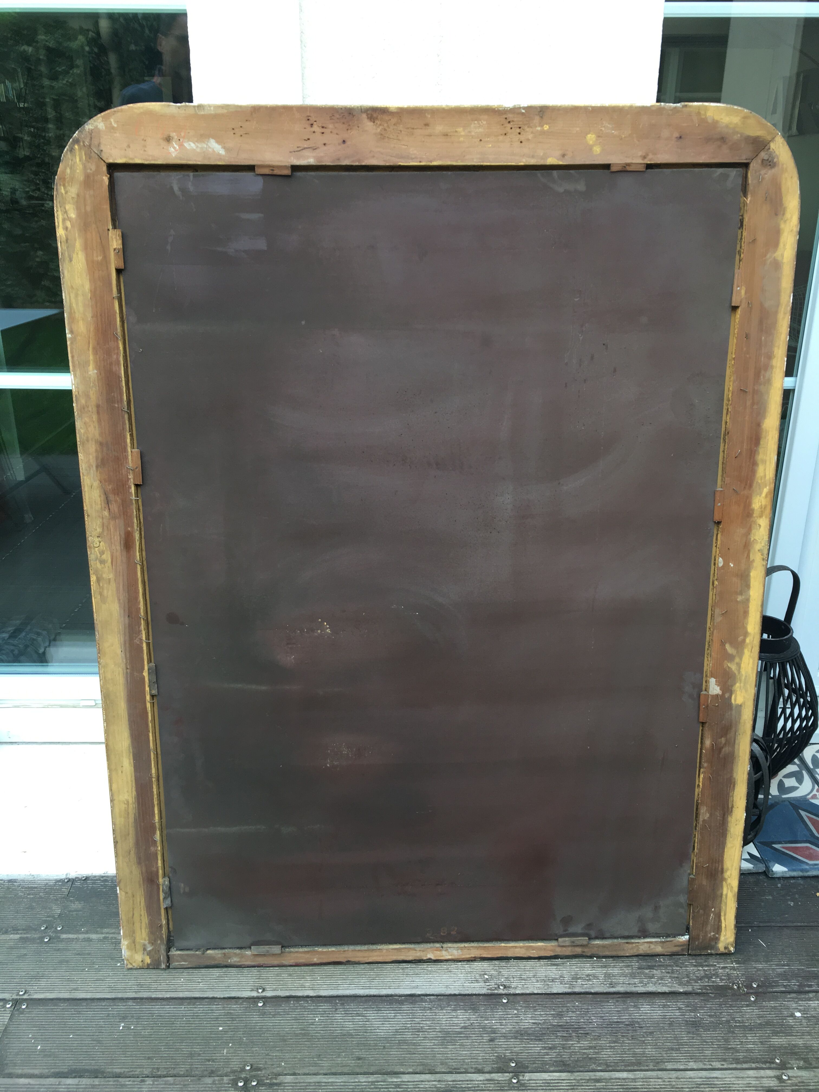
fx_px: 915
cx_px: 410
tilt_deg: -21.5
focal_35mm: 29
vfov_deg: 61.7
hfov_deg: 48.2
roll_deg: -0.5
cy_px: 546
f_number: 2.2
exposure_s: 1/100
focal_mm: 4.15
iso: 32
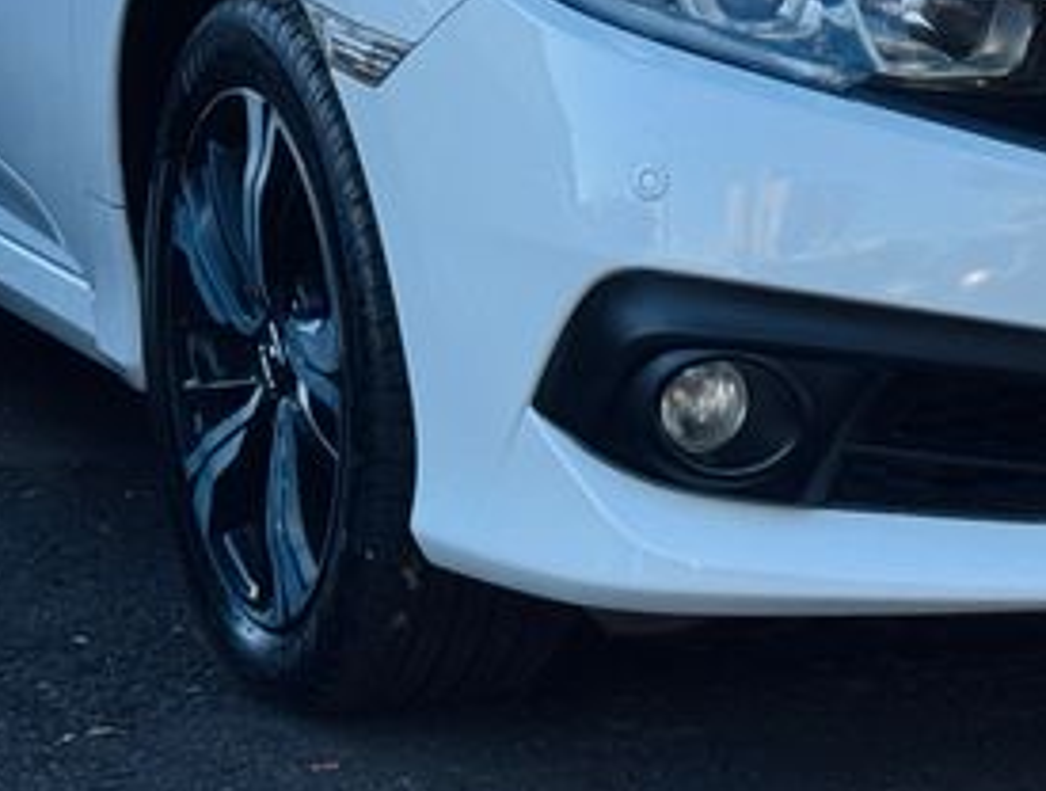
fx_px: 5031
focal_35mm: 166
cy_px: 11
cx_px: 930
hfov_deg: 11.8
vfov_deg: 8.9
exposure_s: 1/1560
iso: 64
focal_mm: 6.76
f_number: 1.78
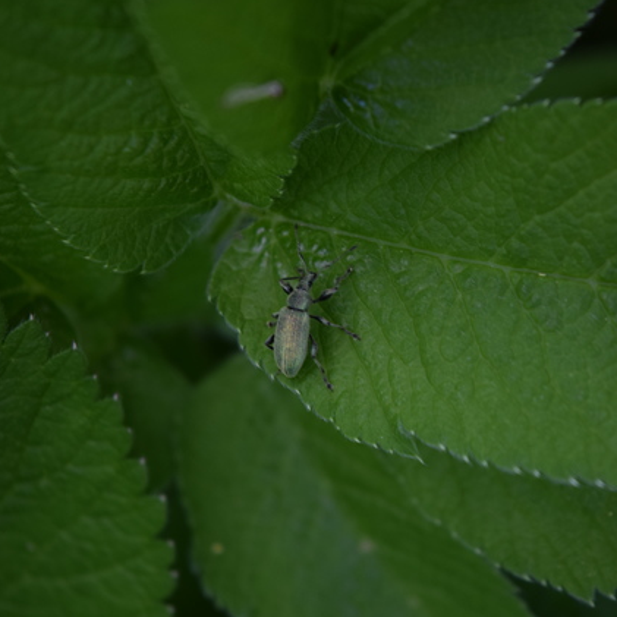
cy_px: 308
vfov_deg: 16.3
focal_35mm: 107
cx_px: 308
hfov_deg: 16.3
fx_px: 2151
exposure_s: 1/125
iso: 400
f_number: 7.1
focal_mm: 55
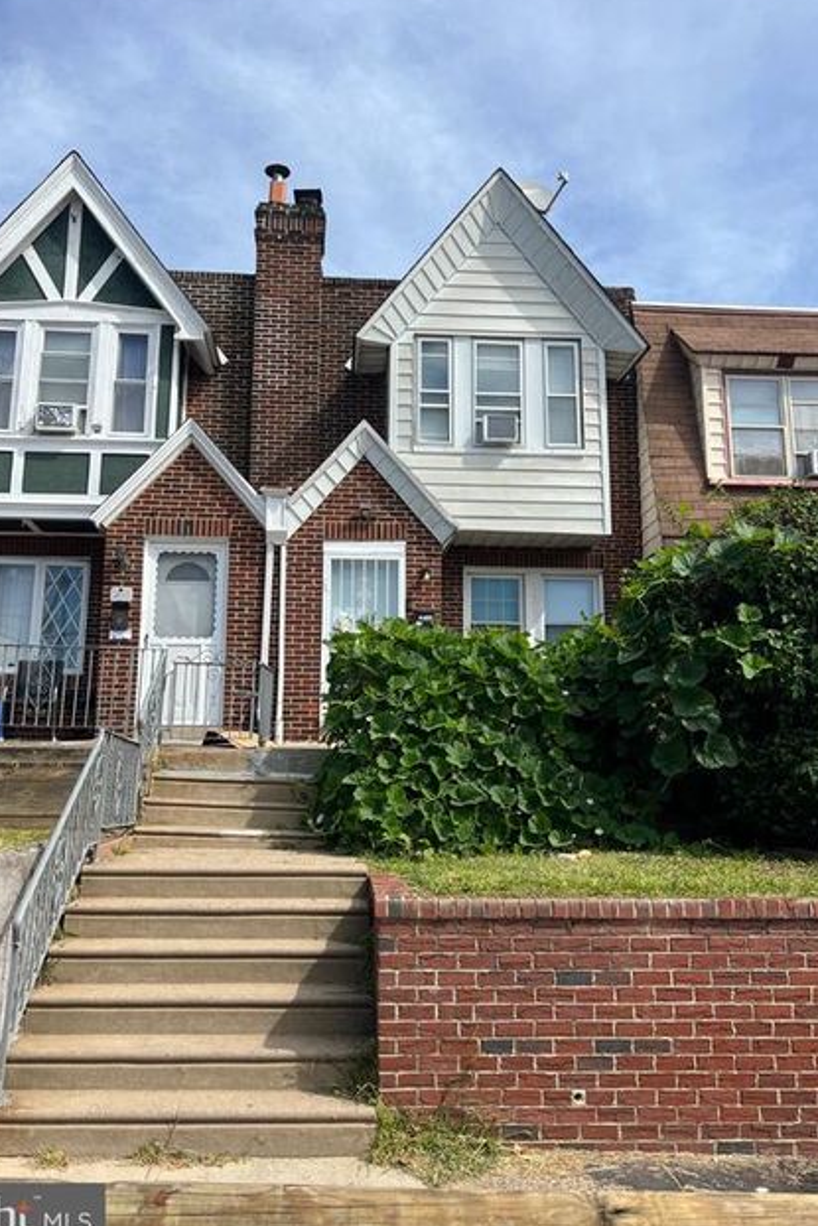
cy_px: 596
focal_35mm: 29
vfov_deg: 63.6
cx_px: 384
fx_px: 988
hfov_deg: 45.0
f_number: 1.5
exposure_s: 1/3571
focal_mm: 5.7
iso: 50
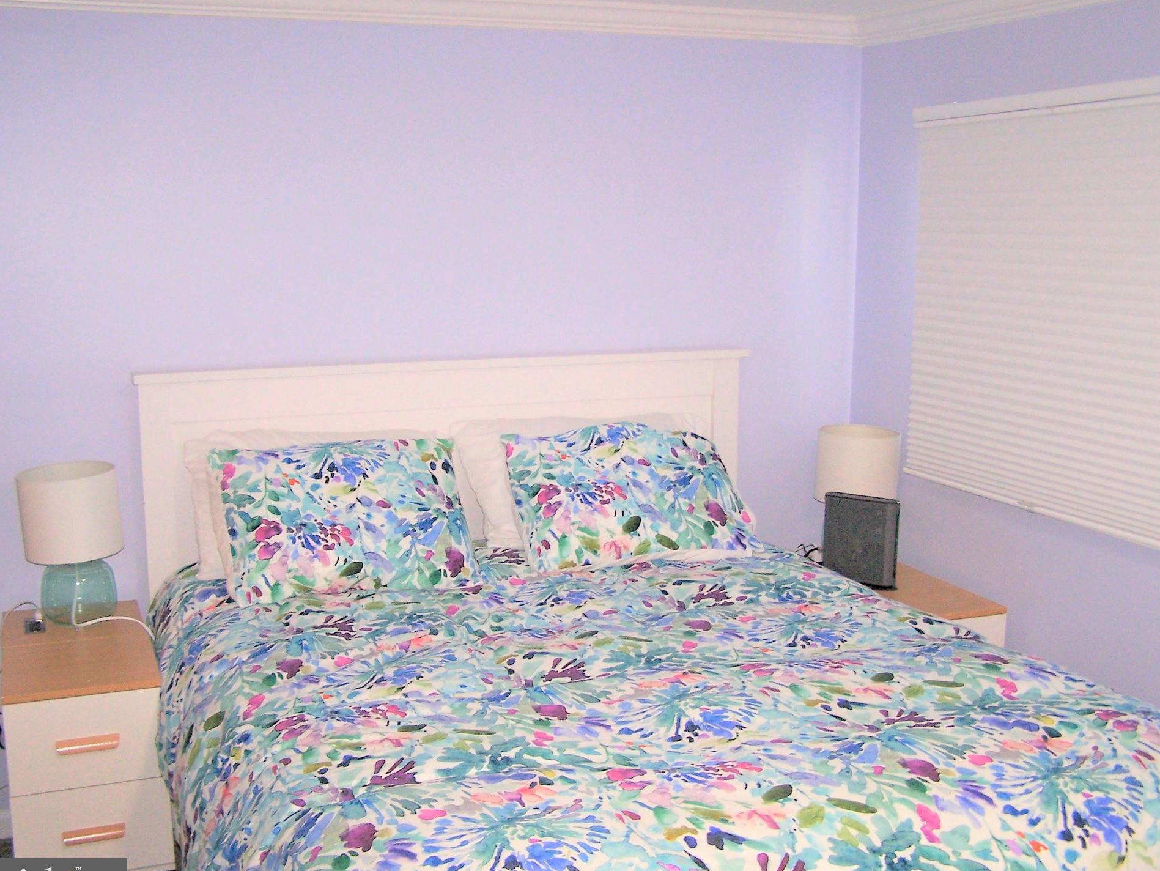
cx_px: 600
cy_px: 439
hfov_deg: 45.8
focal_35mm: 41
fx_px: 1374
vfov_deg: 35.2
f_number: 2.8
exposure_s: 1/60
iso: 140
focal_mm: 6.3
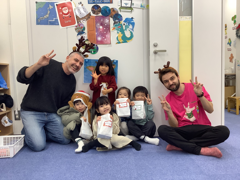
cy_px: 90
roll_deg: +1.9
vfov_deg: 45.4
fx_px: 215
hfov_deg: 58.4
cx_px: 120
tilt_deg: -3.6
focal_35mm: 31
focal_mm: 3.3
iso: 80
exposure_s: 1/100
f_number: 2.4
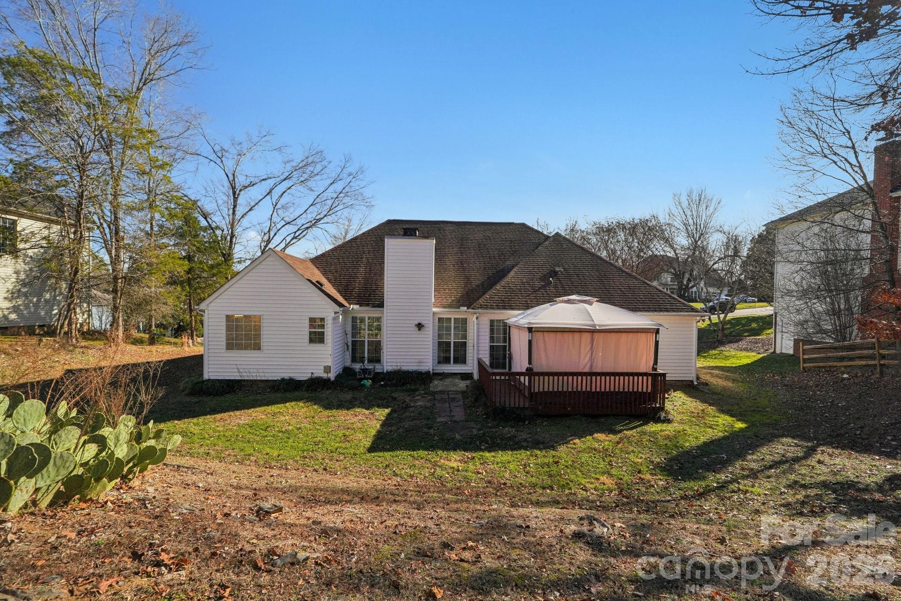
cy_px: 300
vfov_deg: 77.3
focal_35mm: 15
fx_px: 375
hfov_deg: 100.4
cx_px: 450
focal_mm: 10
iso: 100
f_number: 8
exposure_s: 1/500
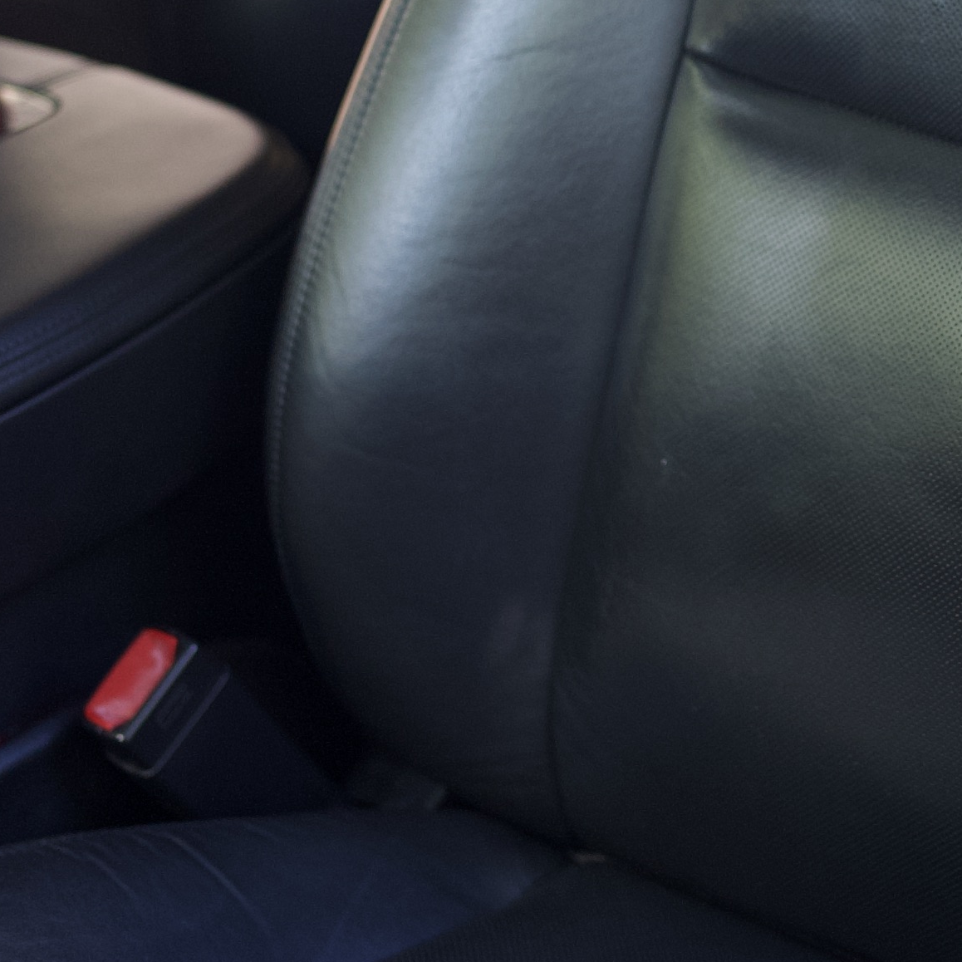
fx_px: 3427
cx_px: 992
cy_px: -25
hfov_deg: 15.6
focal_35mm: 109
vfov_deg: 15.6
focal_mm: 35
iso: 500
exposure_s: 1/200
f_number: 1.4
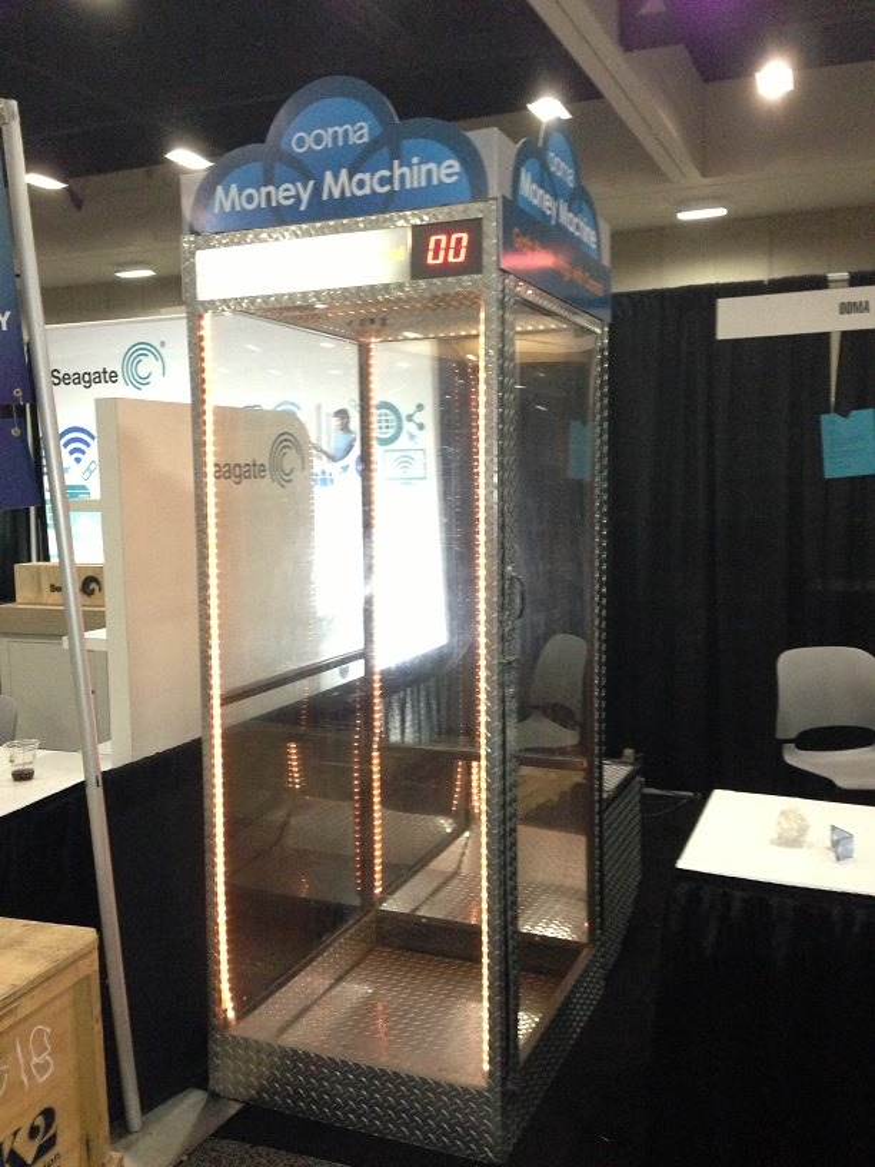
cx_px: 438
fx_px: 1112
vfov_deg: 55.4
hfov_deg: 42.9
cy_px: 584
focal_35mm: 33
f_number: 2.4
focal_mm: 4.13
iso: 640
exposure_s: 1/20
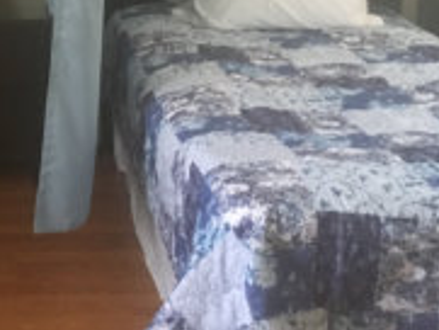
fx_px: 1015
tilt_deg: -14.1
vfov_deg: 18.1
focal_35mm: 80
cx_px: -36
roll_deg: +2.2
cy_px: 28
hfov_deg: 23.0
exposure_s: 1/15
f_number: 2.2
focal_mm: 4.15
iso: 200
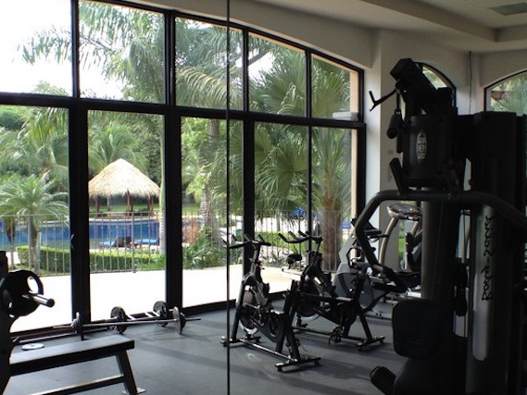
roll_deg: +0.0
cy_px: 234
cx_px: 264
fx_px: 959
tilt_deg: -5.6
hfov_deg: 30.7
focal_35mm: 63
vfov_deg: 23.3
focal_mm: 4.28
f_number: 2.4
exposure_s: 1/120
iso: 64
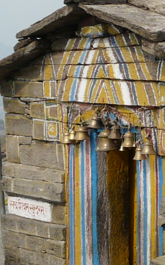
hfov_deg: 10.4
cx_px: 307
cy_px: 135
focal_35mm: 118
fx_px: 849
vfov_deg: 17.7
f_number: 5.6
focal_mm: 4.6
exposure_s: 1/400
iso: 100
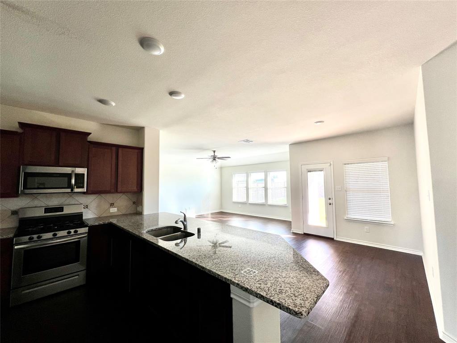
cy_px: 172
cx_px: 228
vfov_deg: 89.9
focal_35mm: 13
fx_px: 172
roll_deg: +1.0
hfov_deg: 106.2
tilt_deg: +3.6
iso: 50
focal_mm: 1.57
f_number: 1.8
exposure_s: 1/99
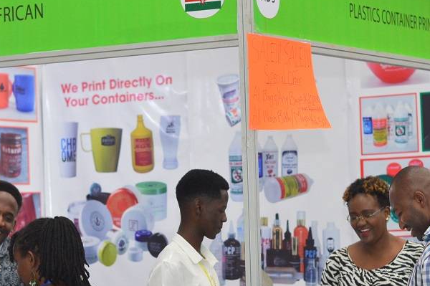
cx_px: 193
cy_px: 213
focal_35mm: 135
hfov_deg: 15.2
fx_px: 1611
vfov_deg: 10.1
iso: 1600
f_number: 2.5
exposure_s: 1/125
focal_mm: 50
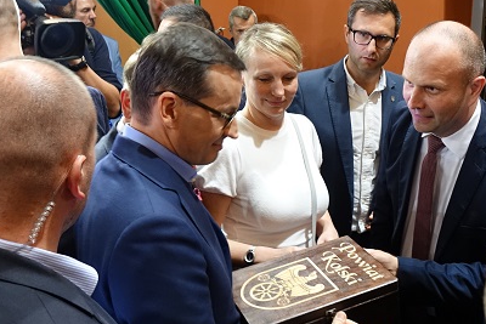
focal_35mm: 48
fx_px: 648
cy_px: 155
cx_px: 318
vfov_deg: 28.1
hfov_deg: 40.7
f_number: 2.8
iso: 640
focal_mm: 8.83
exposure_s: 1/30
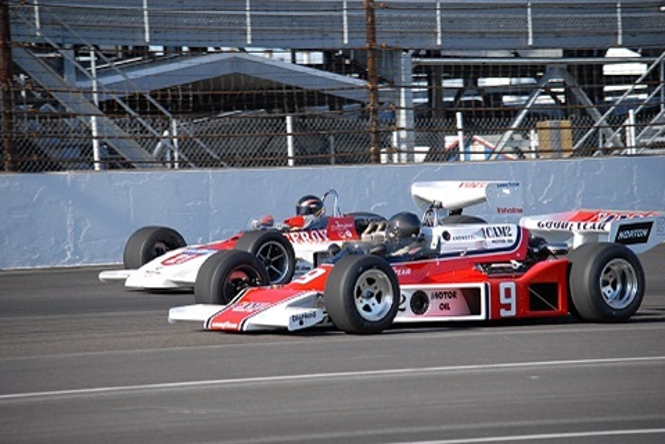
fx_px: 4294
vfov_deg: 5.9
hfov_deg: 8.9
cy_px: 222
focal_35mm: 232
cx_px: 332
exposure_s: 1/1500
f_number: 5
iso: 400
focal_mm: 155
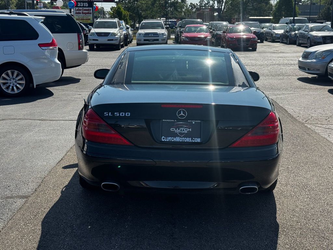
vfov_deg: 30.3
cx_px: 166
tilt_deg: -13.2
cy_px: 125
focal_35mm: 48
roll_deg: -0.6
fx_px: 462
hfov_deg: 39.7
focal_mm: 6.76
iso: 64
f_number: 1.78
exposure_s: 1/3425
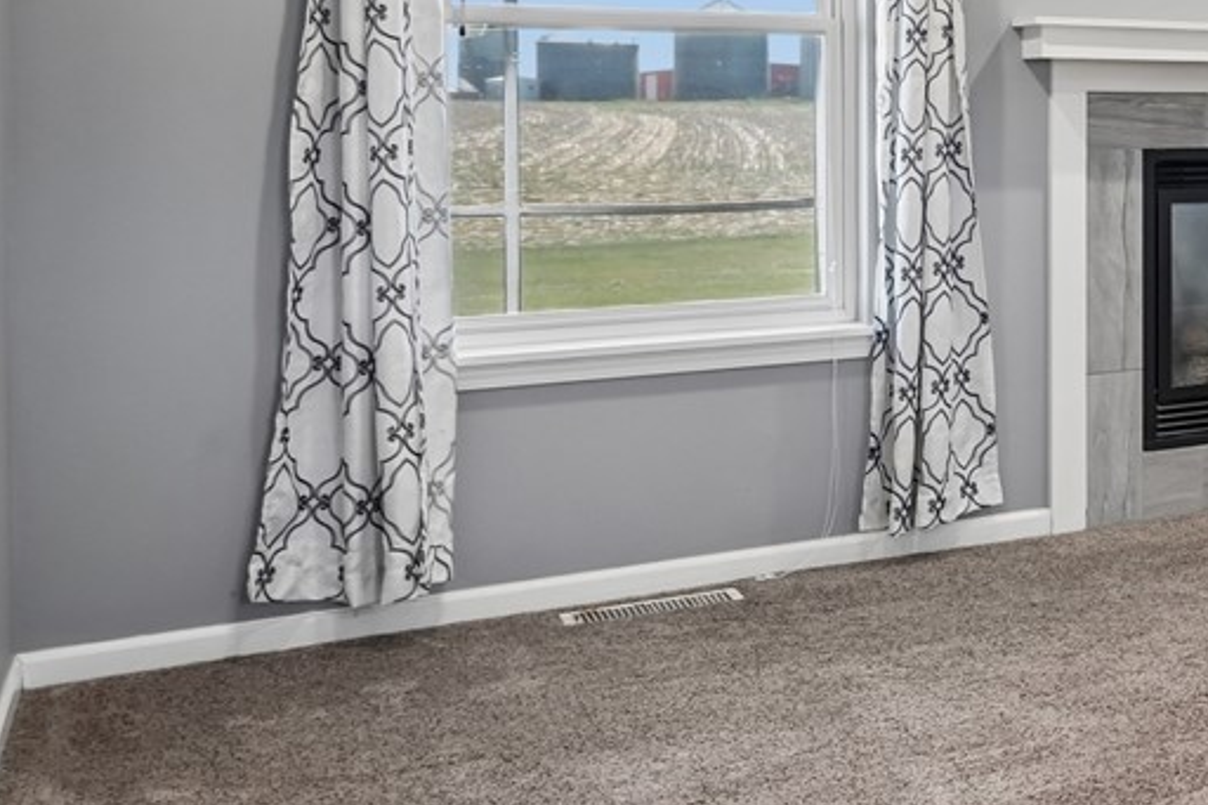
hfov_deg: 26.1
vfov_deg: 24.7
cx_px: 1867
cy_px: 65
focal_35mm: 53
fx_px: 1778
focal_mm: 16
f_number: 8
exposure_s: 1/25
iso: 800
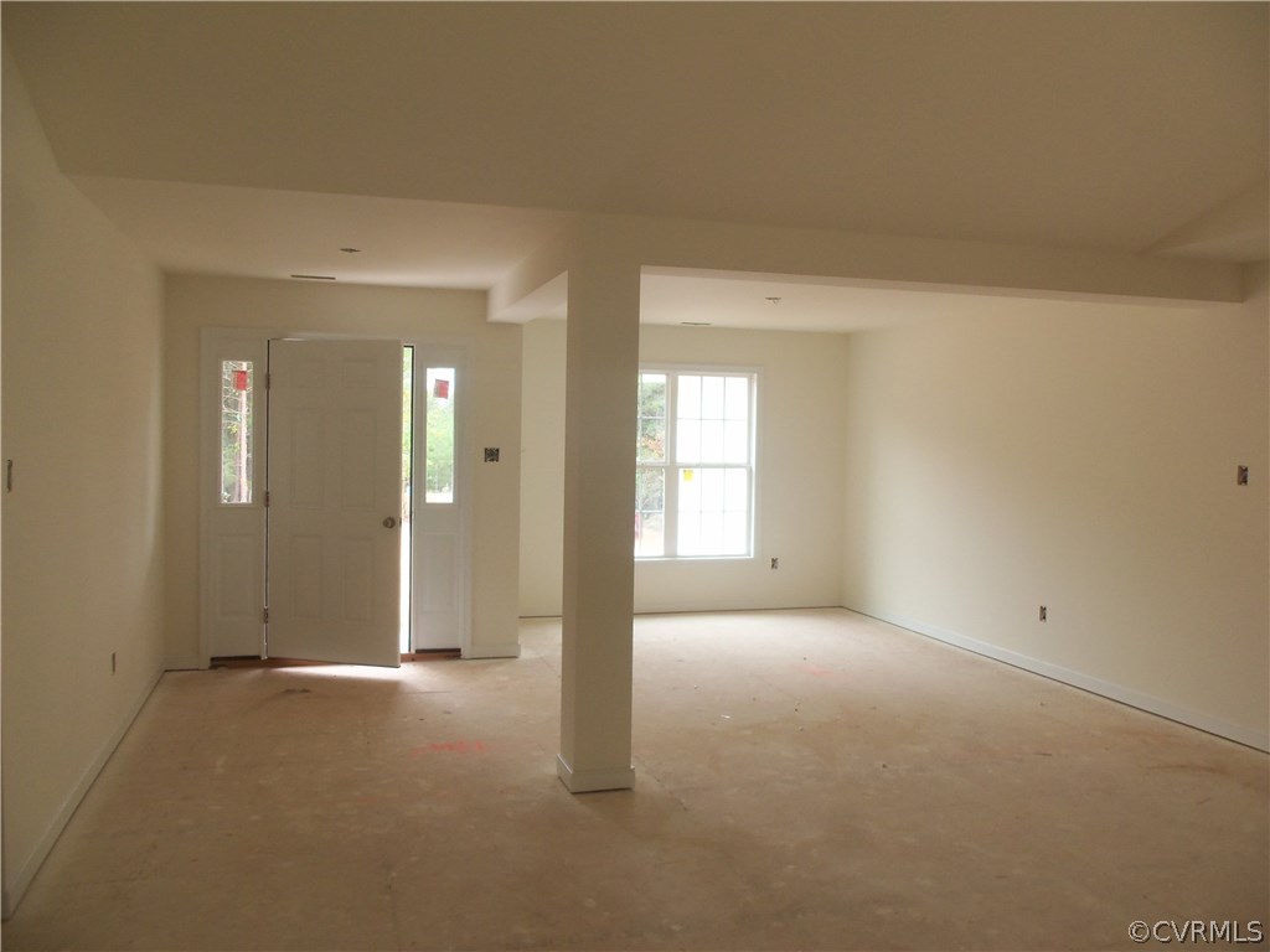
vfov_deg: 48.2
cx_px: 635
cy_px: 476
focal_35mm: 29
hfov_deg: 61.7
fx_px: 1064
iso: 100
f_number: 3.4
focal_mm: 5.2
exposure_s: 1/30
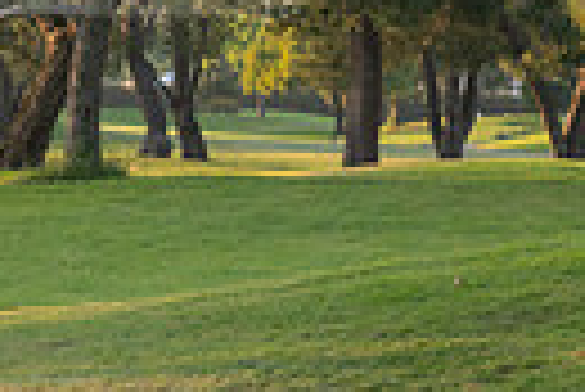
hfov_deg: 4.7
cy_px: -113
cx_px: -241
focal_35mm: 435
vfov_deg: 3.2
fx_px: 7077
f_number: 6.3
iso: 200
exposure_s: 1/125
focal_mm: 70
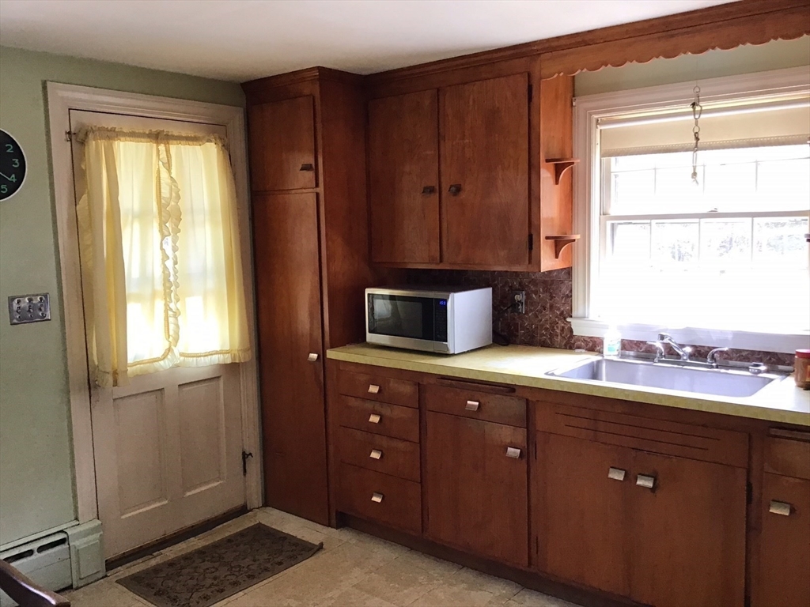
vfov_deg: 45.4
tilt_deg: -5.0
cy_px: 304
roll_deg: +3.2
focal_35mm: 31
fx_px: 725
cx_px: 405
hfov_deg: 58.4
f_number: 2.4
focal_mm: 3.3
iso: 32
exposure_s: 1/30
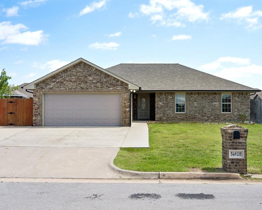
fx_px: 310
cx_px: 145
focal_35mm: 40
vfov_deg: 37.3
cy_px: 104
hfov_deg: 45.7
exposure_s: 1/500
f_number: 8
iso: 200
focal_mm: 35
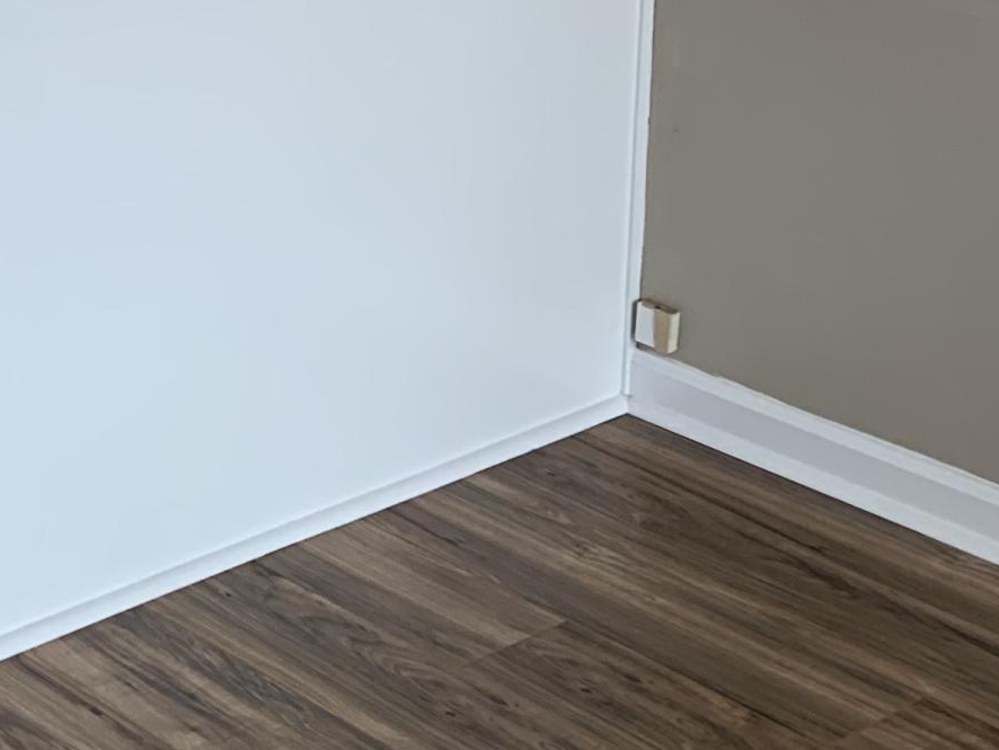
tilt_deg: -7.0
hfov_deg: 19.0
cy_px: -411
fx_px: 2540
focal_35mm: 88
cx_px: -586
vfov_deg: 15.4
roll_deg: +0.7
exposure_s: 1/120
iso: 50
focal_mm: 4.25
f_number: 1.8
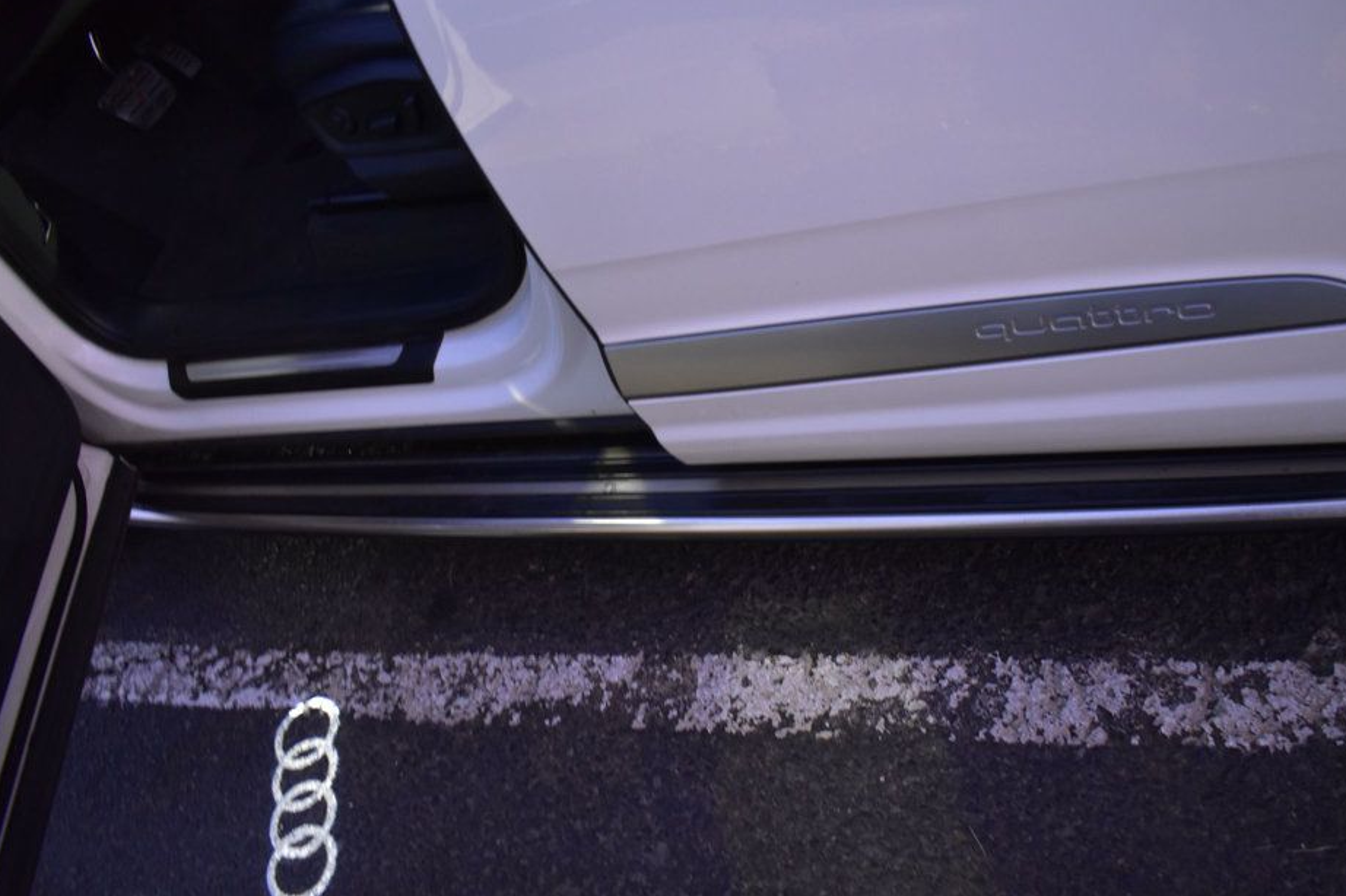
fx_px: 1121
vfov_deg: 43.5
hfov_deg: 61.9
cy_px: 484
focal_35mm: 30
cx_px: 714
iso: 1600
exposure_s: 1/6
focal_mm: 18
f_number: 3.5
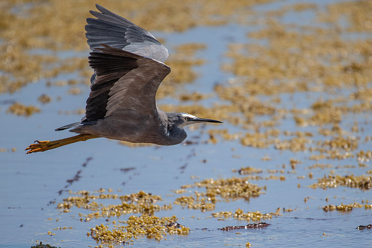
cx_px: 216
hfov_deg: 2.7
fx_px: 7974
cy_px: 191
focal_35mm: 772
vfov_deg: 1.8
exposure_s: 1/2000
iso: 200
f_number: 5.6
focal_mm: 500
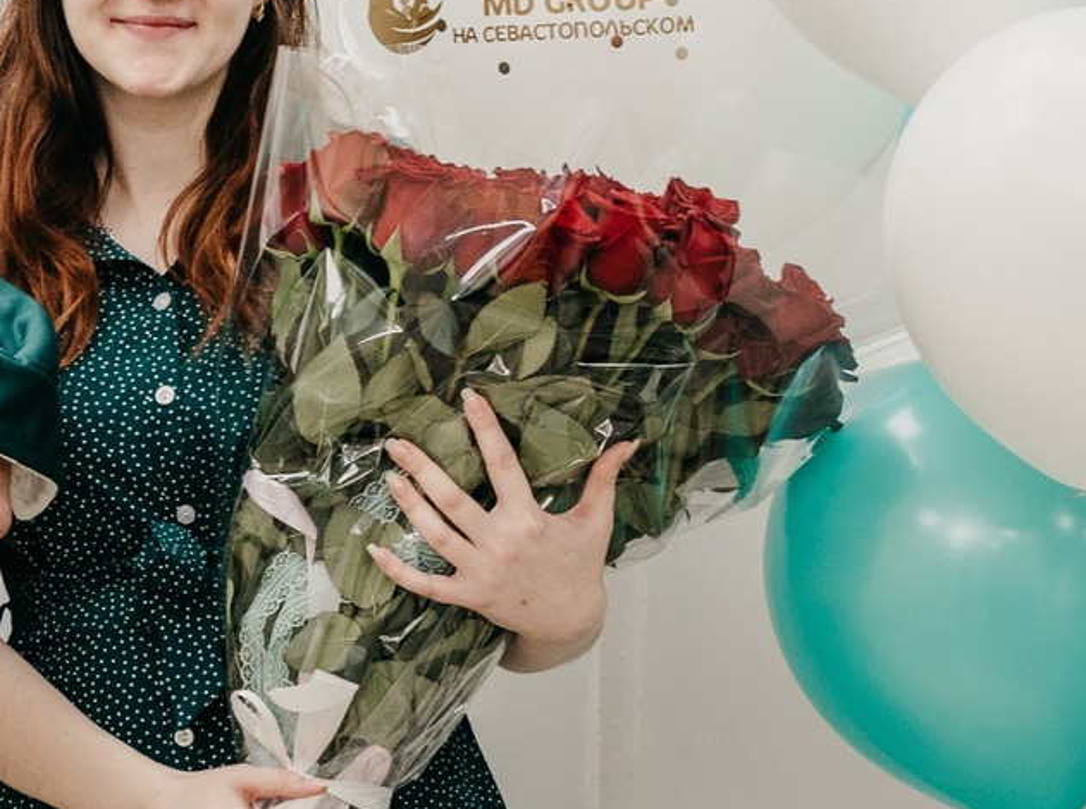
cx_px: -422
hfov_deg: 12.3
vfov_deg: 9.5
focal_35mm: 155
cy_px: 690
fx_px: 4851
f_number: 4
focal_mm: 35
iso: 400
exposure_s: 1/160
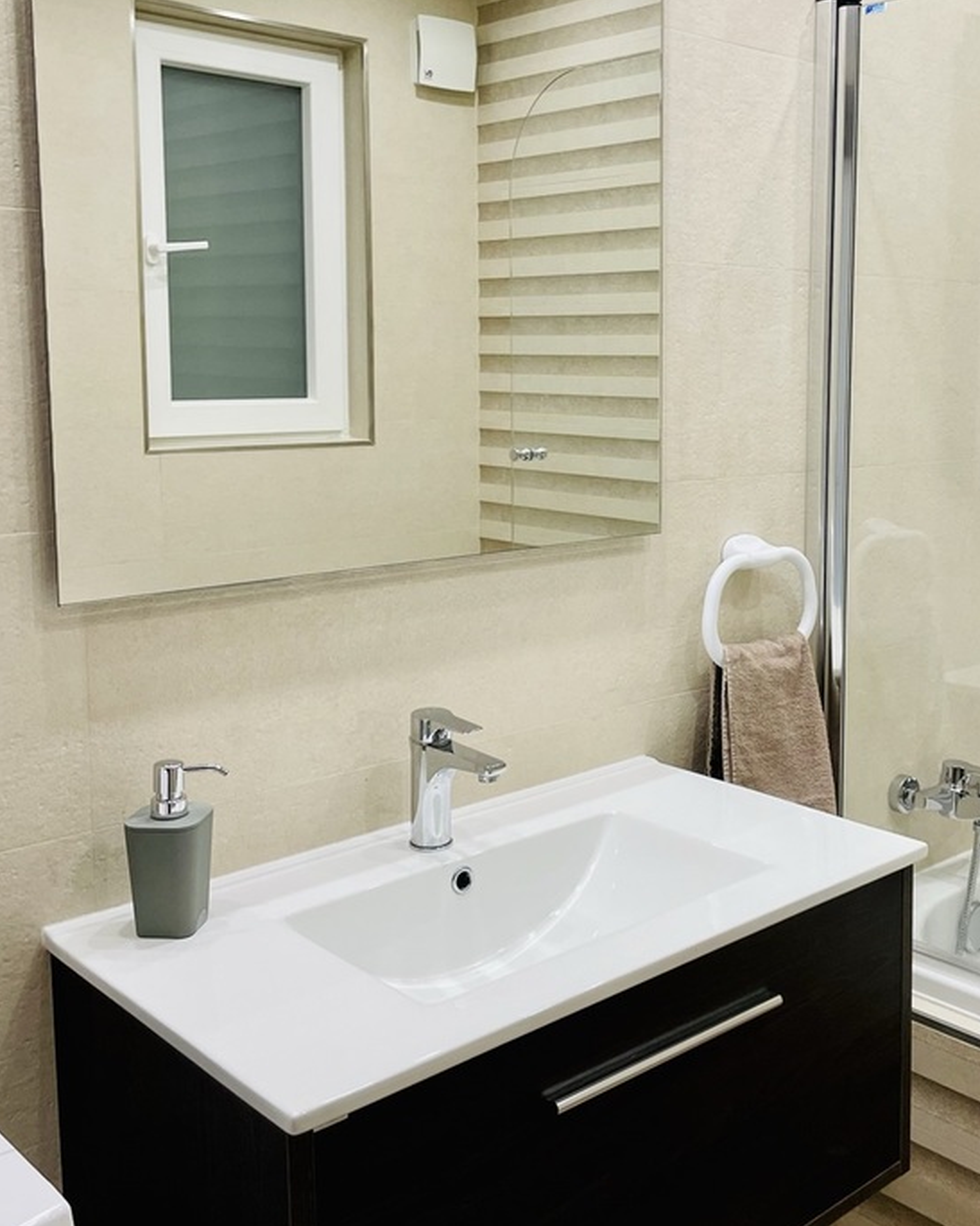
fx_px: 1378
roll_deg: -0.9
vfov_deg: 47.8
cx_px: 670
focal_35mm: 38
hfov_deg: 38.6
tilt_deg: -5.6
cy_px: 520
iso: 100
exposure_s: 1/100
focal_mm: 4.2
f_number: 1.6
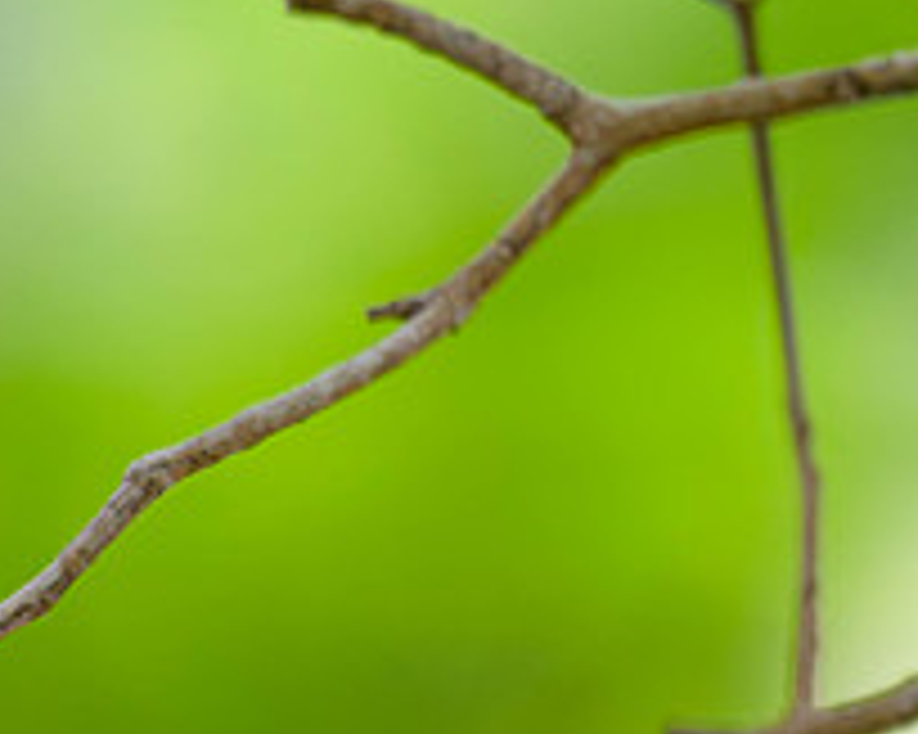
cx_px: -429
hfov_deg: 0.6
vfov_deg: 0.5
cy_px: 376
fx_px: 83370
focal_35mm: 3070
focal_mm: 560
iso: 800
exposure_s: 1/1250
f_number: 4
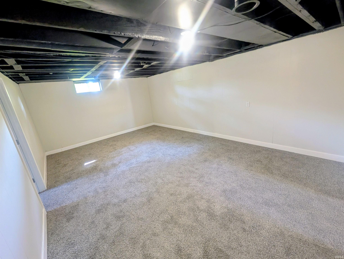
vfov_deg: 94.7
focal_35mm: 12
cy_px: 130
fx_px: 119
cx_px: 172
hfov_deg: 110.4
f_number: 1.7
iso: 192
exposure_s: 1/24
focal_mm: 2.02
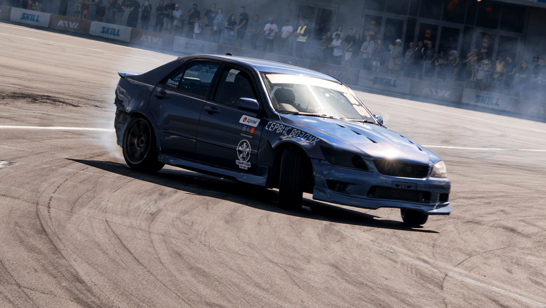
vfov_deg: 6.7
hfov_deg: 11.9
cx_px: 307
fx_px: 2620
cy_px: 162
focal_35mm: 181
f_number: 11
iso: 100
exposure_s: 1/125
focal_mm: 60
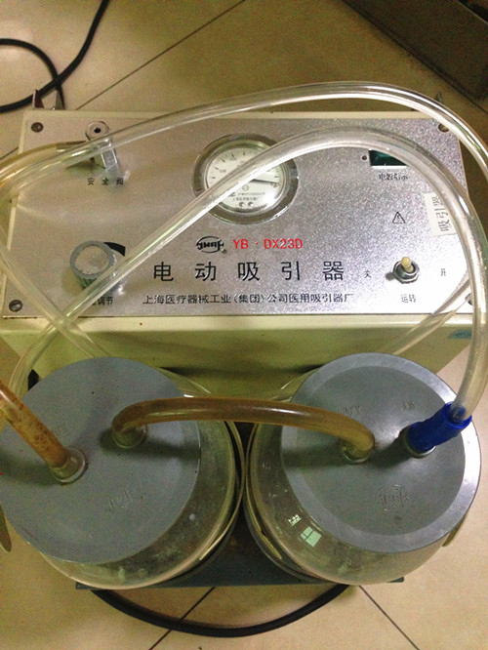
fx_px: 620
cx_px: 244
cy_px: 325
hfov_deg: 43.0
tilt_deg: -67.3
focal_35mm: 33
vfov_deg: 55.3
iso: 320
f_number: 2.4
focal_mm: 4.12
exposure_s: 1/20
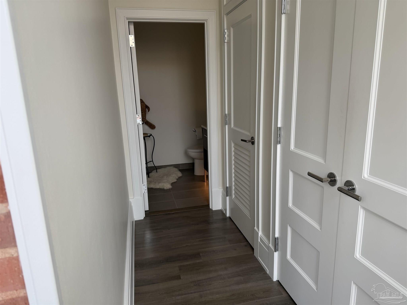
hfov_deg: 71.6
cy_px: 152
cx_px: 204
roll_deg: +2.7
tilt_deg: -11.9
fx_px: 282
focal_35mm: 24
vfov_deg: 56.8
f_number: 1.78
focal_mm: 6.76
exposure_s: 1/234
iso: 64
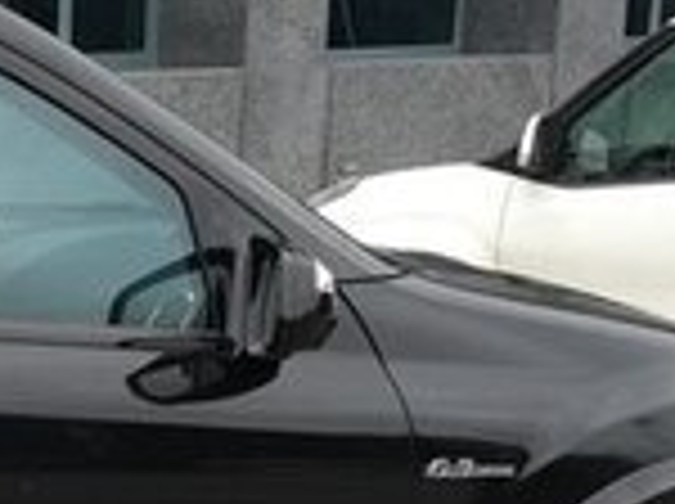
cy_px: 673
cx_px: -410
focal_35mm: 128
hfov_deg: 14.2
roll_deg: +1.2
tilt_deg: -14.4
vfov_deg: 11.2
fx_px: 2492
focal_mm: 4.15
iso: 25
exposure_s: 1/100
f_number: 2.2
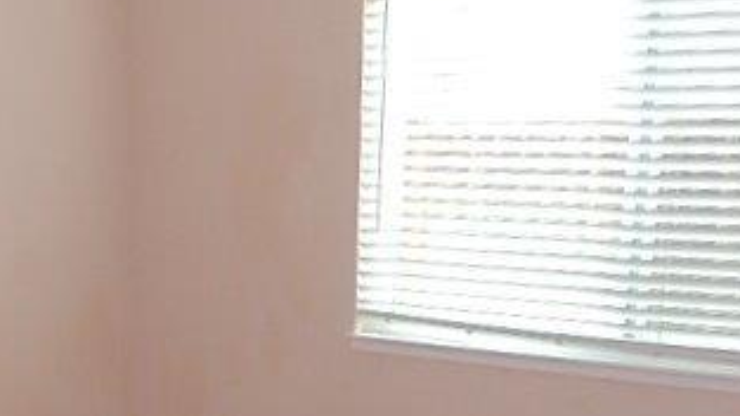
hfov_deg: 21.5
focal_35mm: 98
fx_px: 1923
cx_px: 128
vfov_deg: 12.0
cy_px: 527
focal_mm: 6
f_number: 3.5
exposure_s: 1/30
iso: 200
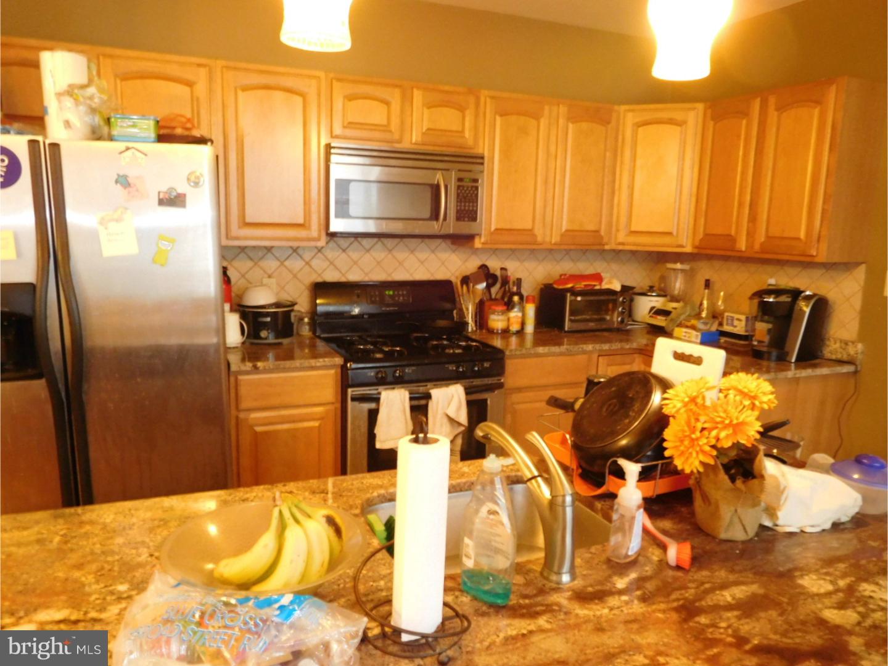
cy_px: 333
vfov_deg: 54.9
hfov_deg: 69.4
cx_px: 444
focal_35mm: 25
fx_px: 641
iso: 450
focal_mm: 4.5
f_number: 3.4
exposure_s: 1/8
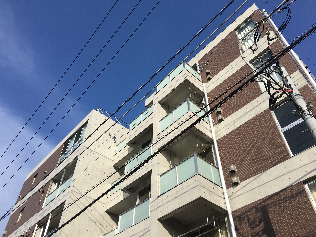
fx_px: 265
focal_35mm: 29
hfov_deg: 61.7
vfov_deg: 48.2
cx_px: 158
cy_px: 118
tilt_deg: +46.3
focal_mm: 4.15
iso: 25
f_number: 2.2
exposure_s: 1/1672
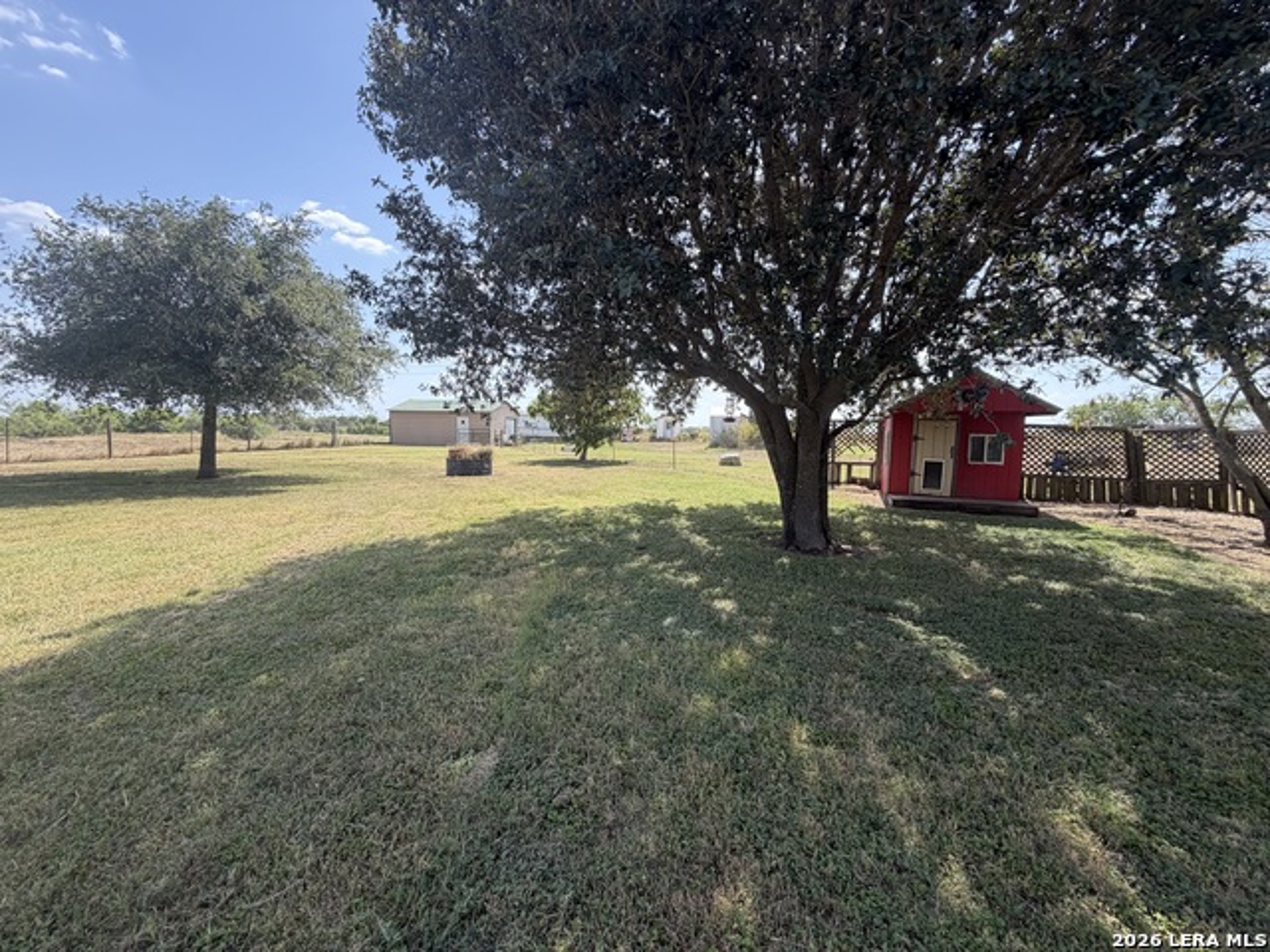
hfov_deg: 102.1
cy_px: 476
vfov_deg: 85.7
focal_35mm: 14
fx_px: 514
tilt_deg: -4.8
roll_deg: -0.3
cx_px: 635
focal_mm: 2.22
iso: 40
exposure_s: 1/502
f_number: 2.2
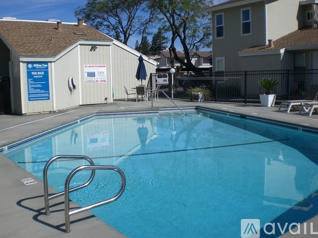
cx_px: 159
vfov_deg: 37.7
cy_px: 119
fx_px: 349
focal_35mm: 38
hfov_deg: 49.0
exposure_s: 1/1000
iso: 50
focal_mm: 6.3
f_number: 4.4
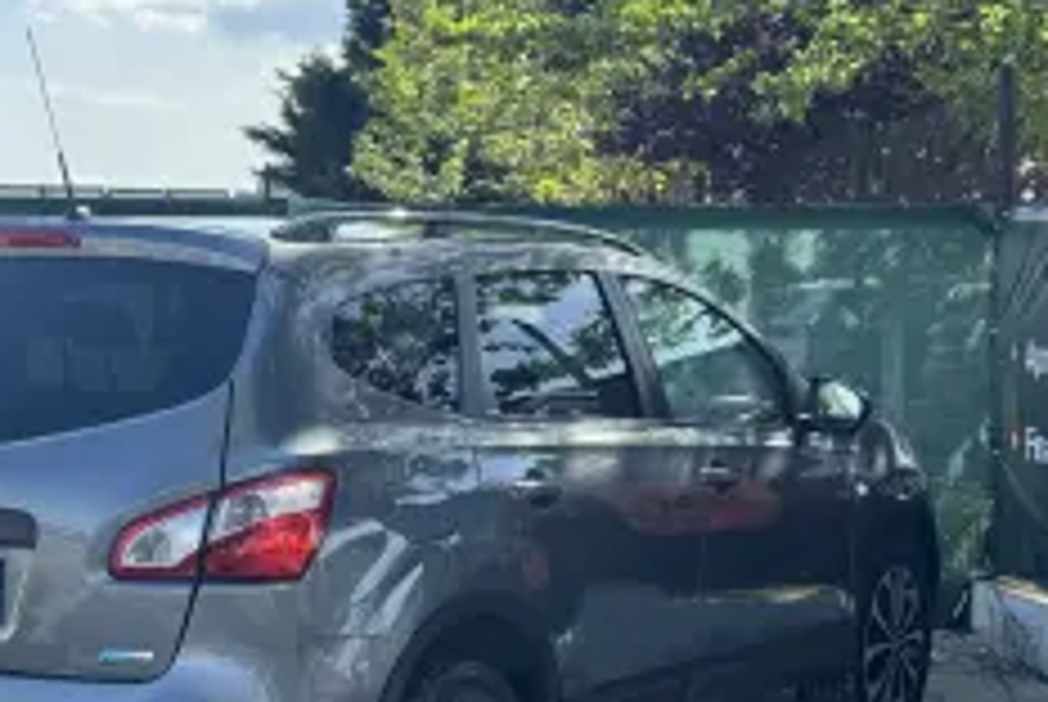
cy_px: 477
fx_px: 2244
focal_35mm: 77
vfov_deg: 17.7
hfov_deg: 26.1
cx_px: 333
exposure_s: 1/1427
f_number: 1.78
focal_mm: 6.76
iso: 64
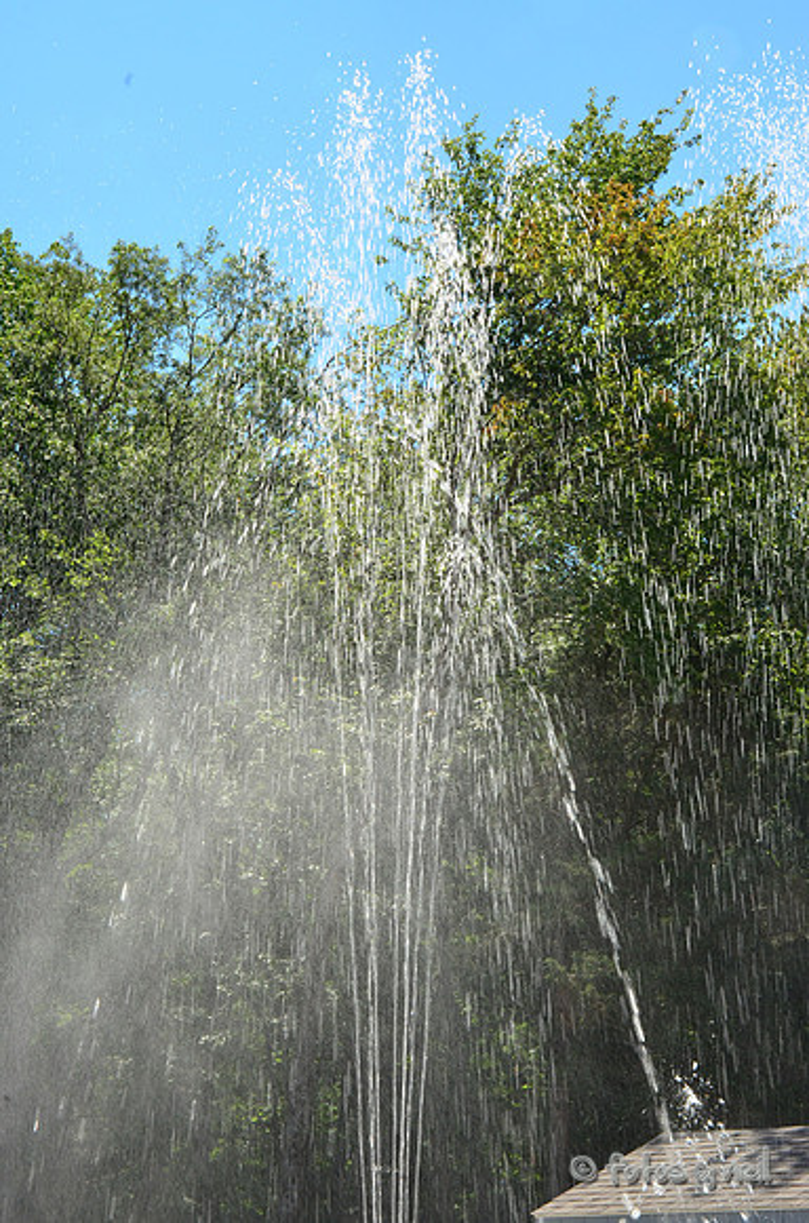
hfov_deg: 25.6
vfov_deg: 37.9
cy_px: 612
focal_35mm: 52
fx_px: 1778
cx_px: 404
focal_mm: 35
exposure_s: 1/100
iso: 400
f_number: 22
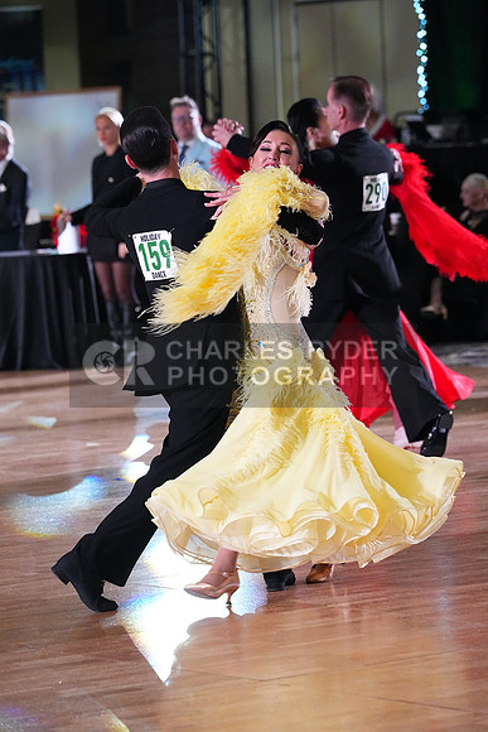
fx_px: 3698
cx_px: 244
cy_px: 366
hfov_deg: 7.5
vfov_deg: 11.3
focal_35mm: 182
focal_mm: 182
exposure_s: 1/400
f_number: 5.6
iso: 10000
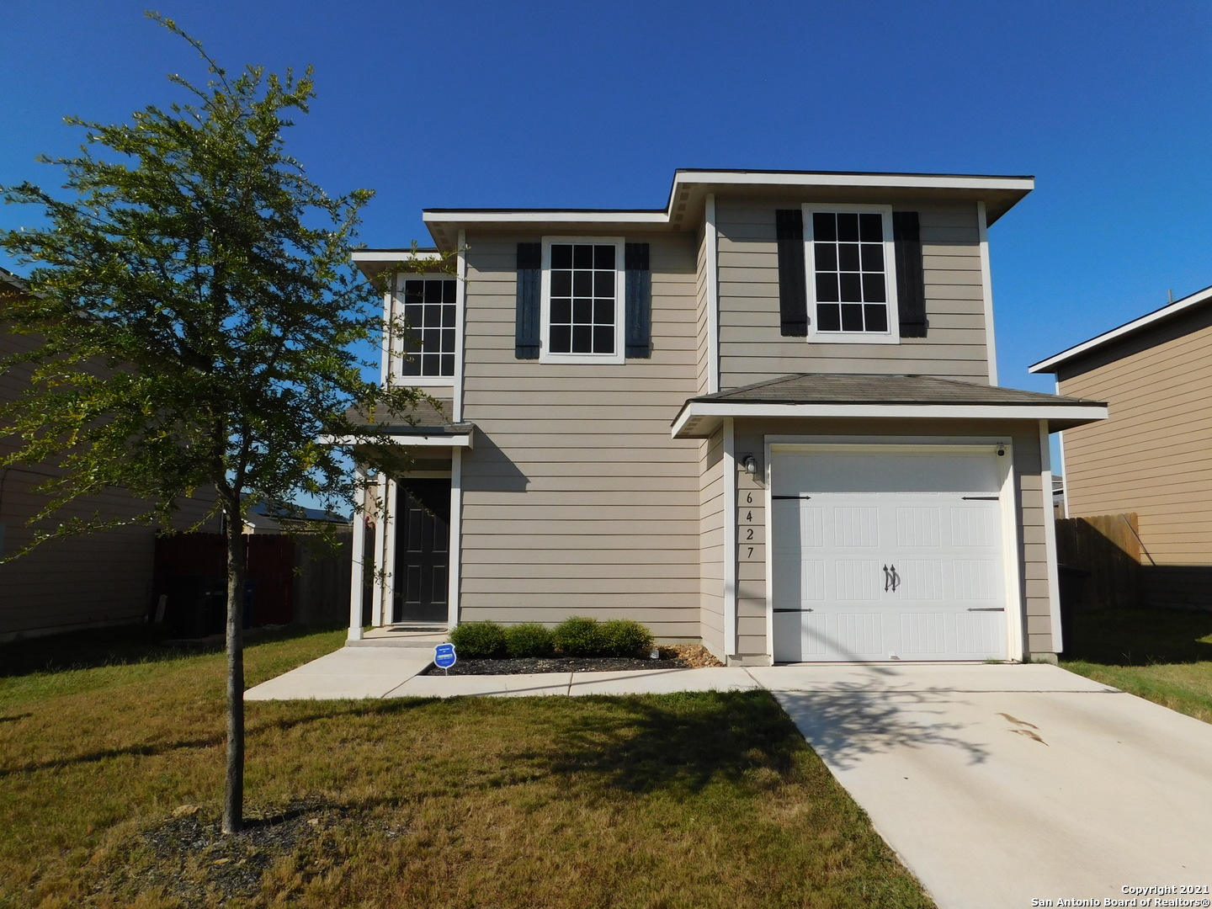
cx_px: 606
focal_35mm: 24
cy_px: 454
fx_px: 840
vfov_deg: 56.8
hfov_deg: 71.6
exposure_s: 1/800
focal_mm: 4.1
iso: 125
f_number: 6
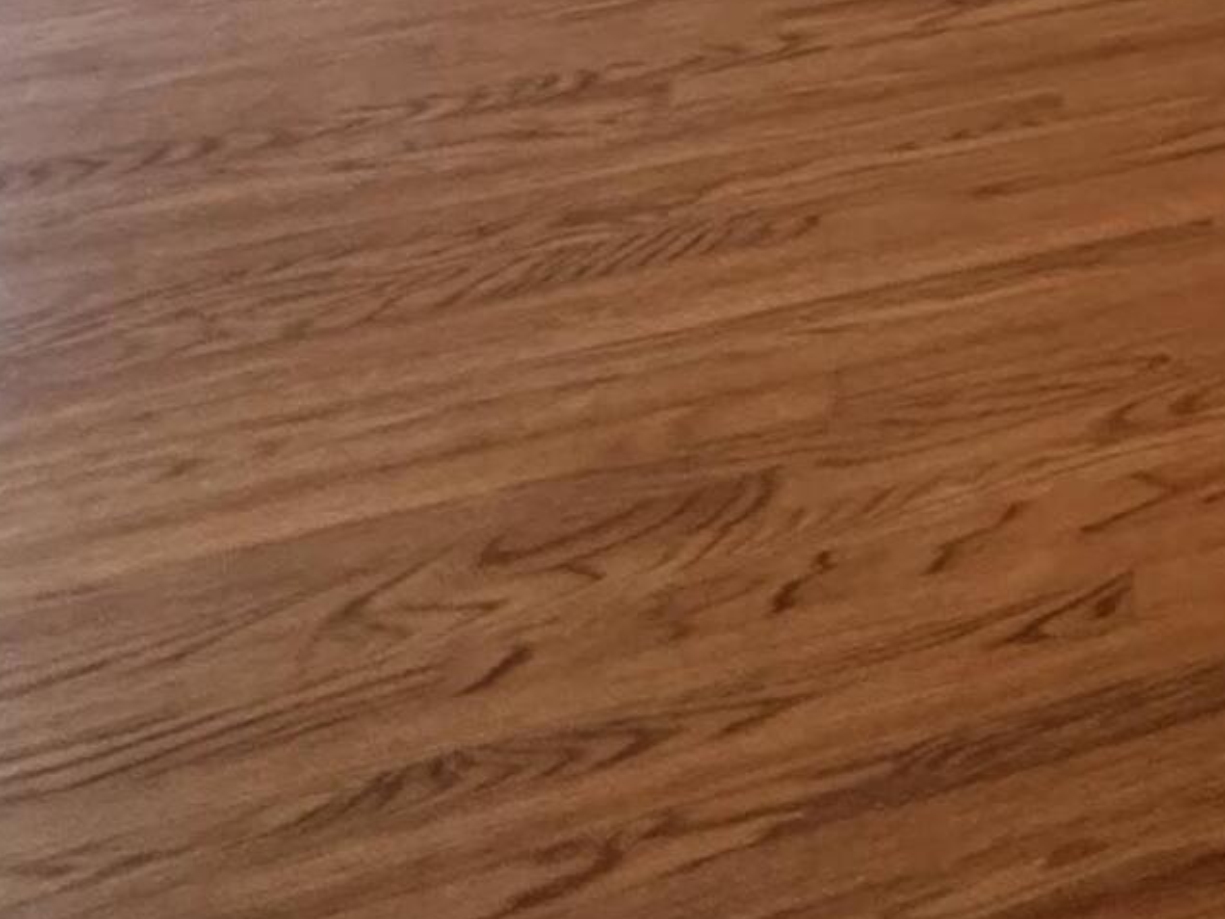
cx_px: 2202
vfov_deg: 15.6
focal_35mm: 66
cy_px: -1112
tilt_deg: -2.7
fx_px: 2336
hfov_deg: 20.6
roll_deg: -3.3
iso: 320
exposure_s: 1/82
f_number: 2.2
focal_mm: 2.22
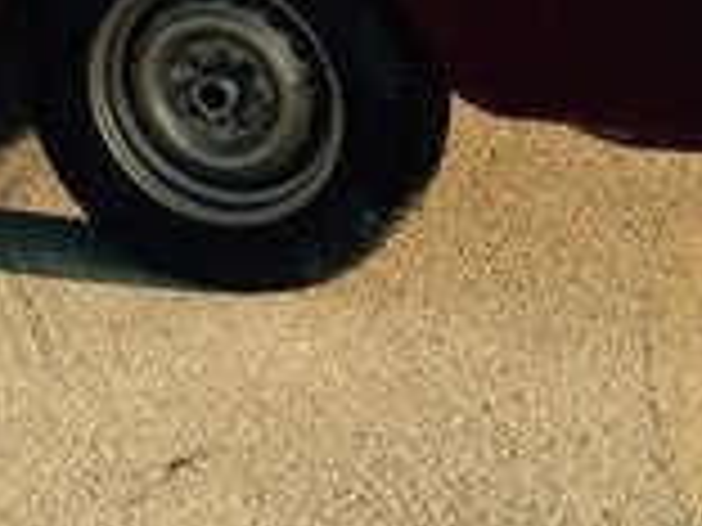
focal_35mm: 123
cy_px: -407
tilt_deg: -10.4
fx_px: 2494
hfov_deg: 15.2
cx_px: -252
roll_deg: +1.8
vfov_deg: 11.3
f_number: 2.2
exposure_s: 1/898
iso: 32
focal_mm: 4.15
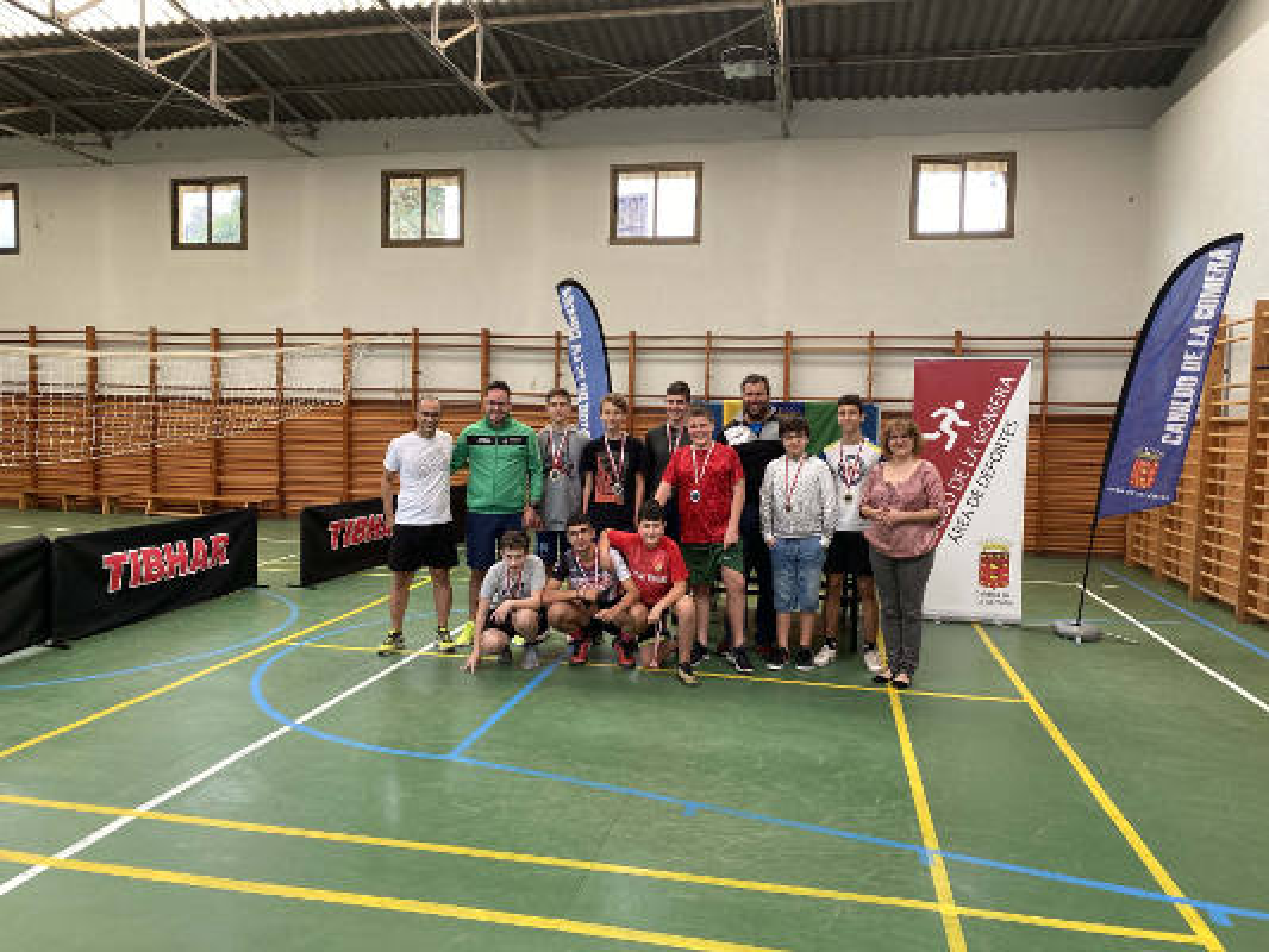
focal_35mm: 26
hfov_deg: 67.3
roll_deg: -1.8
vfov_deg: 53.1
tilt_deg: -4.0
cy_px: 476
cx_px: 634
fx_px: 953
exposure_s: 1/121
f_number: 1.8
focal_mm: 4.25
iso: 80
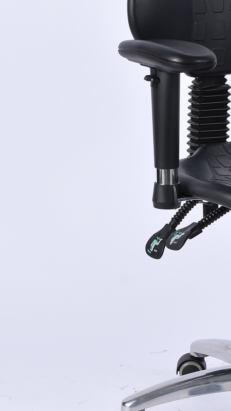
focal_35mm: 137
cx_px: 281
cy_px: 231
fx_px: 1492
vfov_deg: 15.7
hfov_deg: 8.7
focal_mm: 40
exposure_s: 1/125
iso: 125
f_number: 9
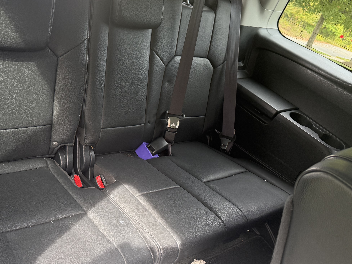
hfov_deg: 51.6
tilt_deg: -21.7
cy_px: 84
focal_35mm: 35
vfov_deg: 40.1
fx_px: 356
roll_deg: -17.5
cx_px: 116
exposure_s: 1/126
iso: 200
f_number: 1.78
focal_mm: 6.76
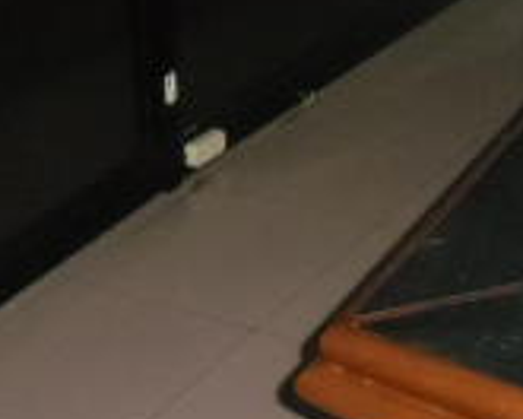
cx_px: 450
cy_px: -248
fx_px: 1579
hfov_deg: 18.6
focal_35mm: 102
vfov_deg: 14.0
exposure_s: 1/45
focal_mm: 4.9
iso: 400
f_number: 3.5
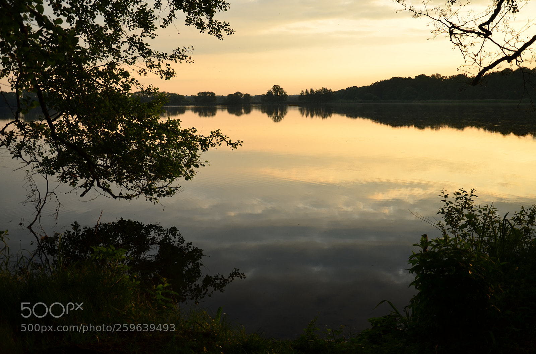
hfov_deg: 46.5
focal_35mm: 42
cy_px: 177
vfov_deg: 31.7
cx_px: 268
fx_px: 624
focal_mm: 28
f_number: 4.5
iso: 100
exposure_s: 1/40
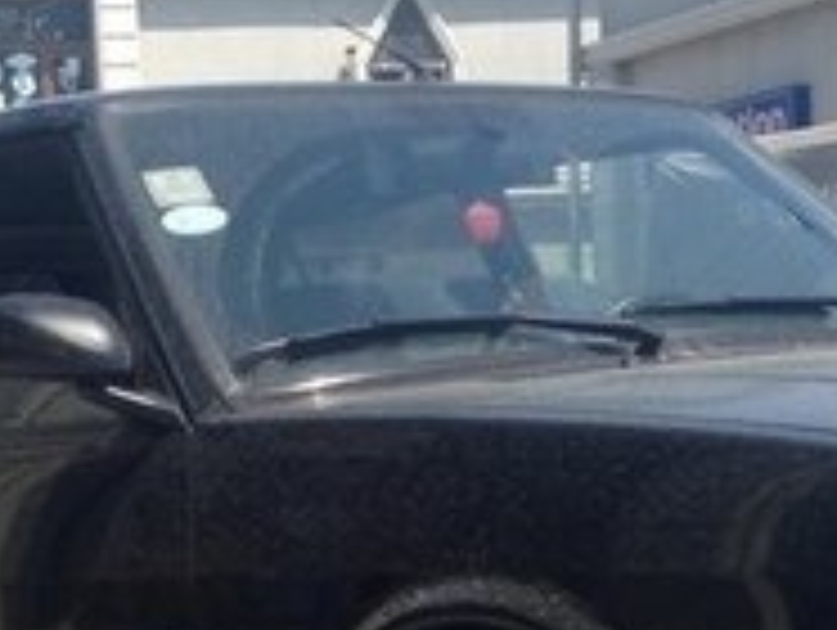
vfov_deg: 12.4
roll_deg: -0.4
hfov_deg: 16.7
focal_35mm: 117
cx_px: 248
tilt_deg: -8.7
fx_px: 2833
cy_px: 763
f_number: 2.4
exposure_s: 1/1063
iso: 50
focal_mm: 4.12
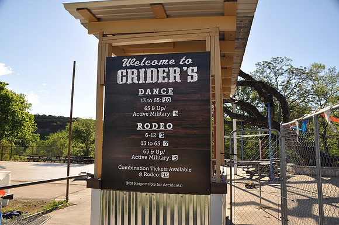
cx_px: 170
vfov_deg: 47.8
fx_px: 254
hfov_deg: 67.5
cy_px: 112
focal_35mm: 27
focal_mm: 18
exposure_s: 1/200
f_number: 7.1
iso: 200
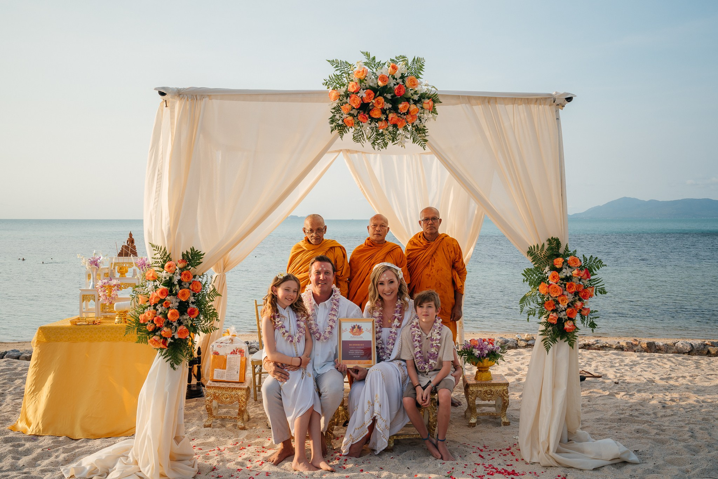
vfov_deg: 40.4
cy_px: 240
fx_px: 650
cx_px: 359
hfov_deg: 57.8
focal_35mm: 33
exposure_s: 1/200
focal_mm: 32
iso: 200
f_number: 6.3
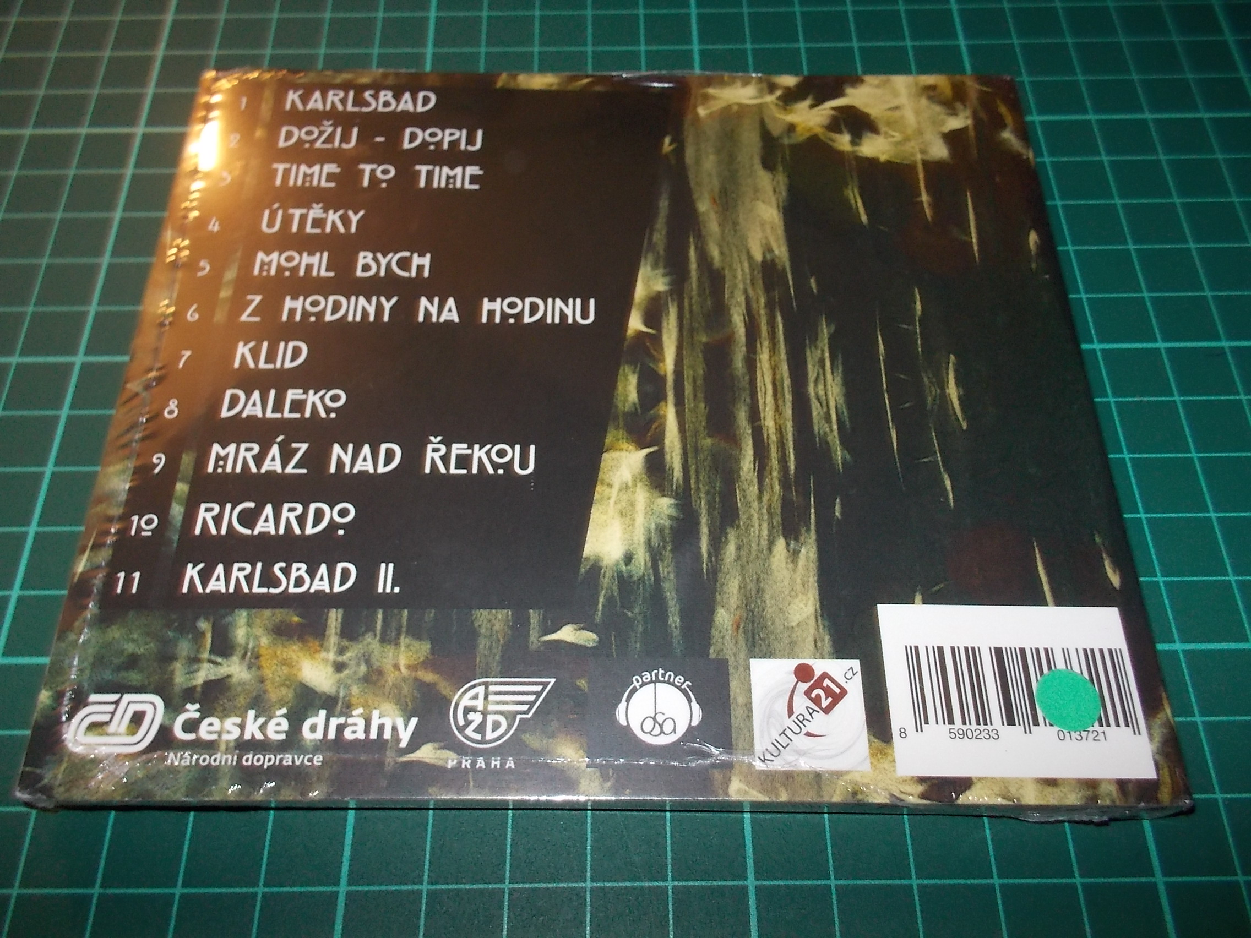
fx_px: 1048
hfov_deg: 61.7
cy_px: 469
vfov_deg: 48.2
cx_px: 626
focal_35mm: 29
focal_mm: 4.1
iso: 200
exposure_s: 1/30
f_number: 3.3
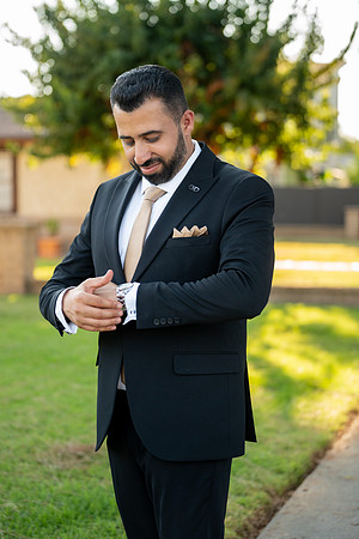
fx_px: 1137
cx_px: 180
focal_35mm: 76
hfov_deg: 17.9
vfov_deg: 26.7
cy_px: 270
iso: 320
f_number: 2.8
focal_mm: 76
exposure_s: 1/500
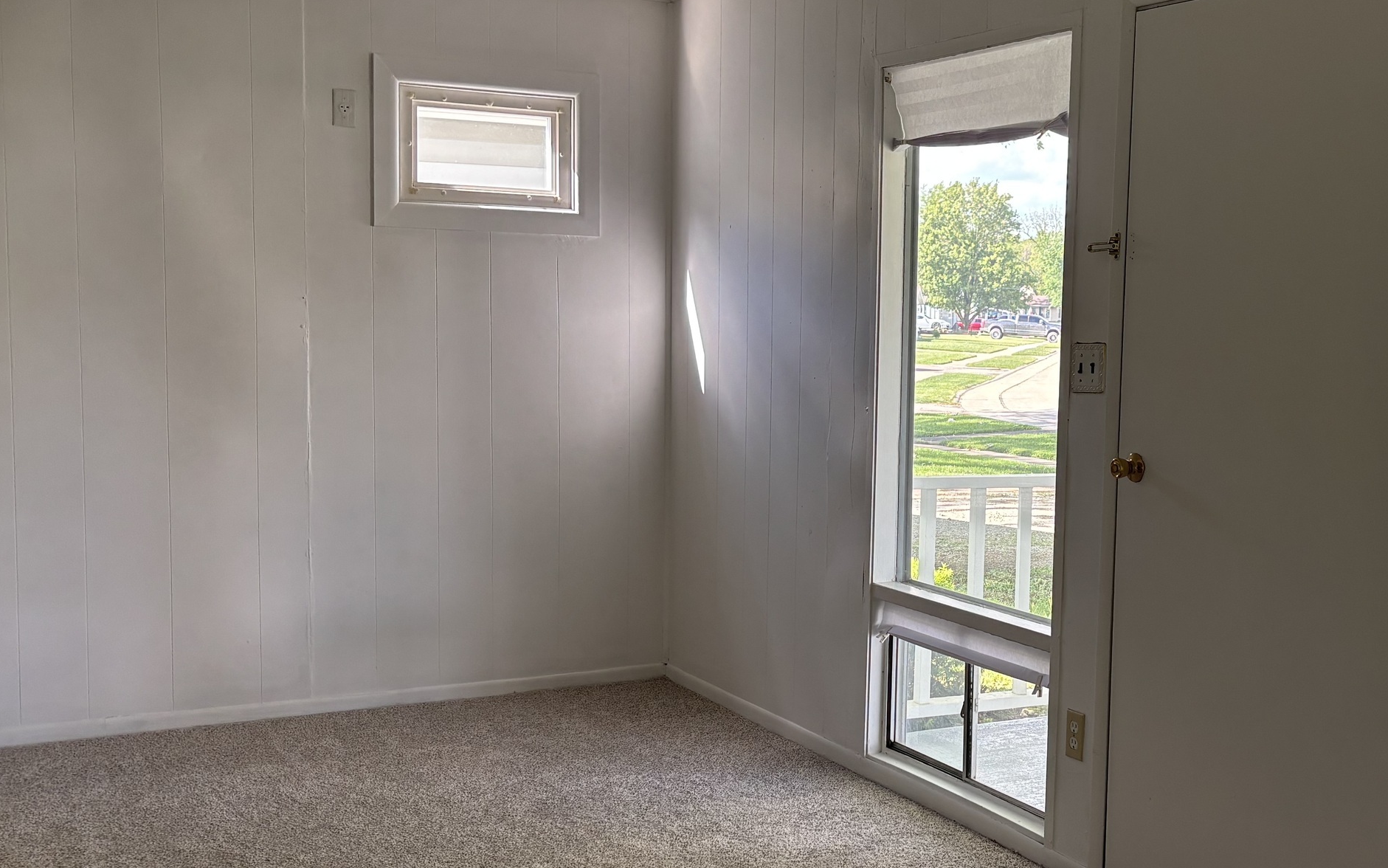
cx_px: 973
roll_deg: -1.4
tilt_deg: -4.9
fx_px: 1702
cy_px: 454
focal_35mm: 45
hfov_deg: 43.5
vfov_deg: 28.6
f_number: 1.6
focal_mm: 5.96
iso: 50
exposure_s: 1/144
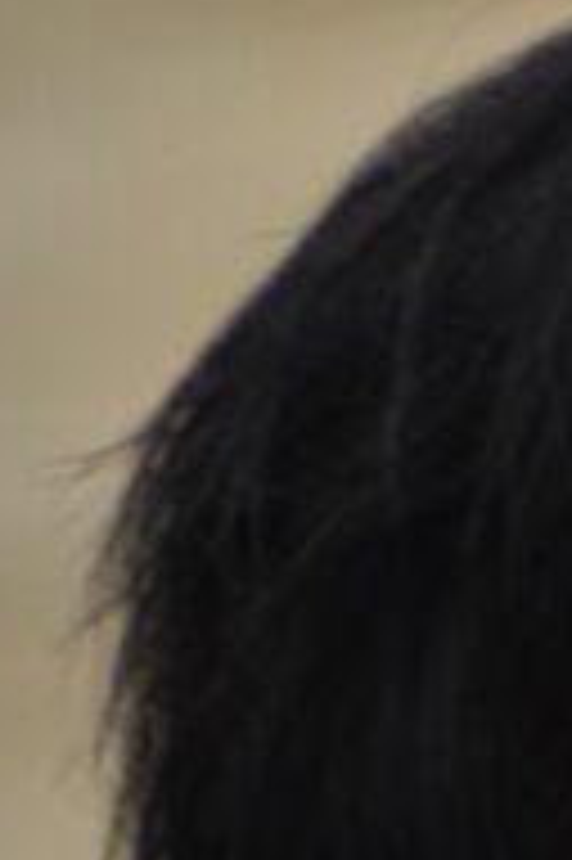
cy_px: 1837
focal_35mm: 2713
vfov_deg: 0.8
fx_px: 64772
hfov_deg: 0.5
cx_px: 1171
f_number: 6.3
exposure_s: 1/200
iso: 320
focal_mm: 300
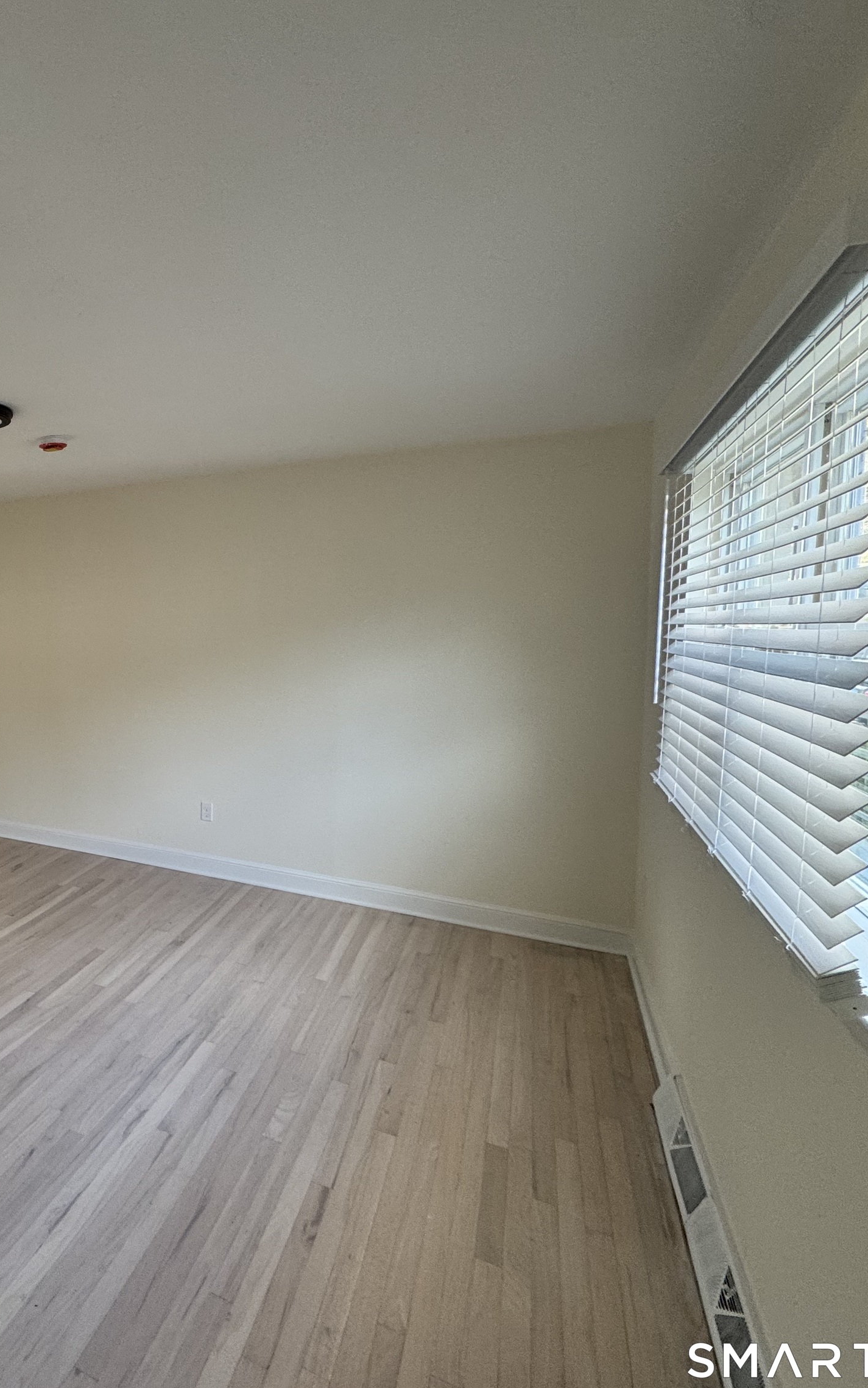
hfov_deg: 50.2
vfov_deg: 85.1
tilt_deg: -5.5
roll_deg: +1.5
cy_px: 691
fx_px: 757
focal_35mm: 20
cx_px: 30
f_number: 2.2
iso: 125
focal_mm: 2.22
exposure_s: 1/99
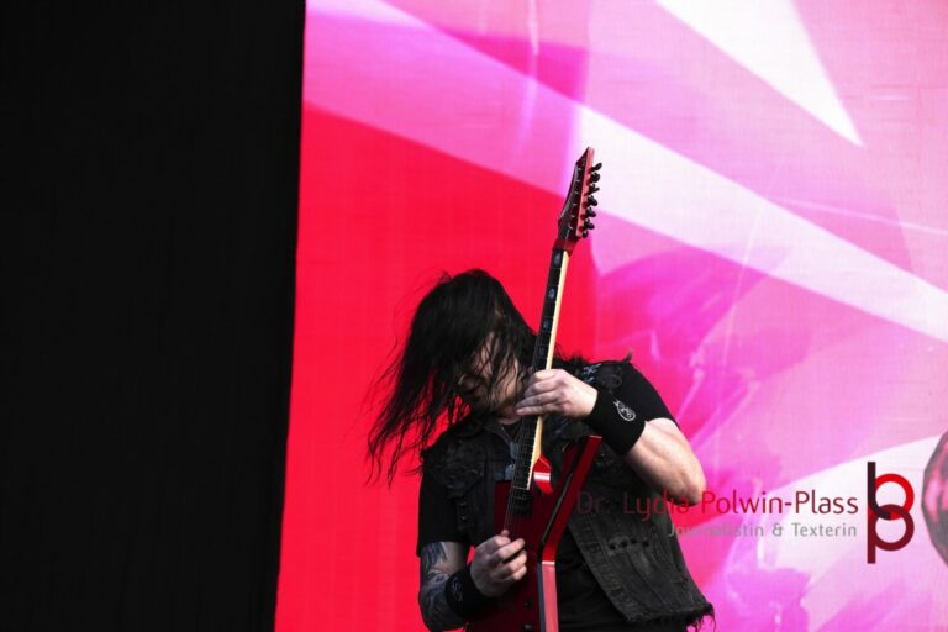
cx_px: 474
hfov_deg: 15.5
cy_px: 316
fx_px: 3476
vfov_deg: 10.4
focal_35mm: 132
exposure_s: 1/200
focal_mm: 88
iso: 100
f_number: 5.6
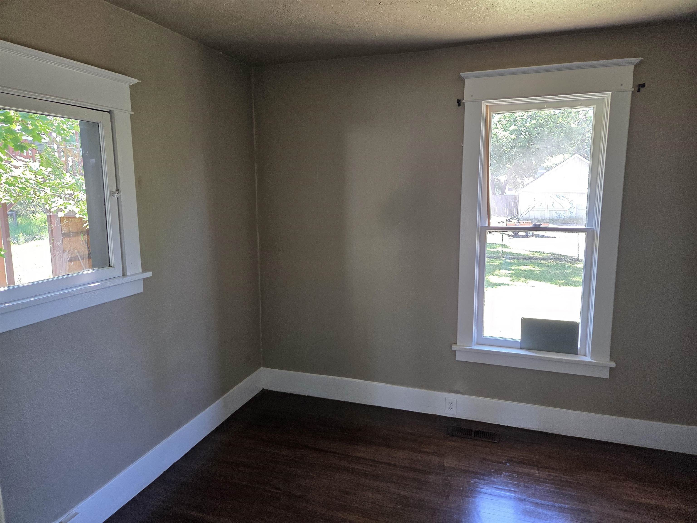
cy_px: 262
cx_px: 348
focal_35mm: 23
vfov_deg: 58.9
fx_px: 463
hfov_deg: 73.9
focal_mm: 5.4
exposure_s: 1/120
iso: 250
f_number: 1.8
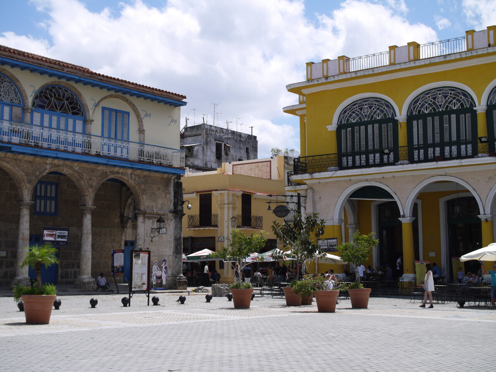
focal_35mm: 50
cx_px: 248
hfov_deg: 38.2
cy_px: 186
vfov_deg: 29.1
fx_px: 716
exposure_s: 1/3200
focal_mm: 25
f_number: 3.5
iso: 160
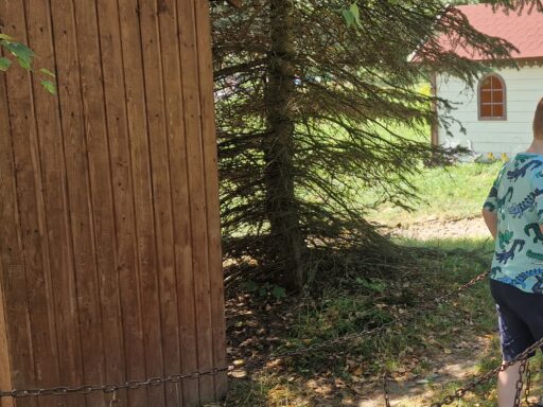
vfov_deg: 31.1
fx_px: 722
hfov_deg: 37.9
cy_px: 288
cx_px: 509
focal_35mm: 46
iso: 50
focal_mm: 5.4
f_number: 1.8
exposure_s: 1/248
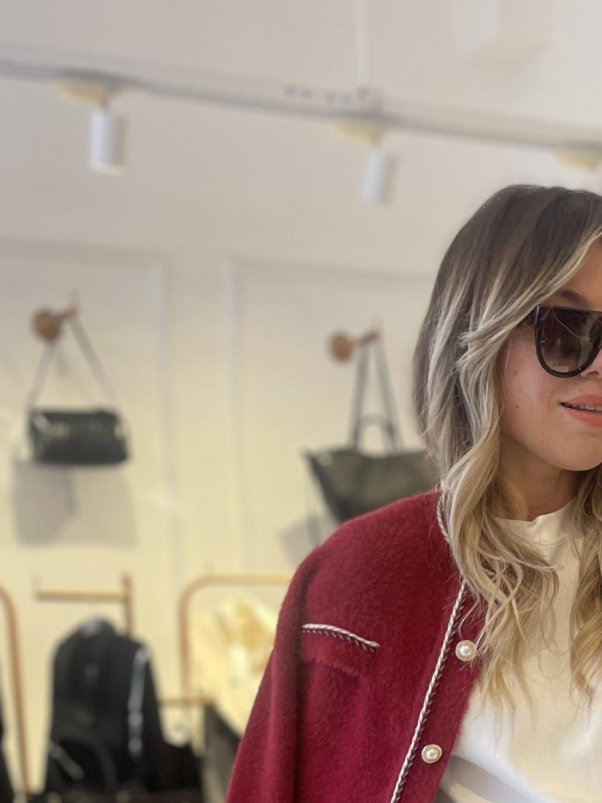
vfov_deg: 24.1
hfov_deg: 20.6
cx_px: 440
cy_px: 1041
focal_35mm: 71
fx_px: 1647
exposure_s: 1/100
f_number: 1.6
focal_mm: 5.1
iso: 64
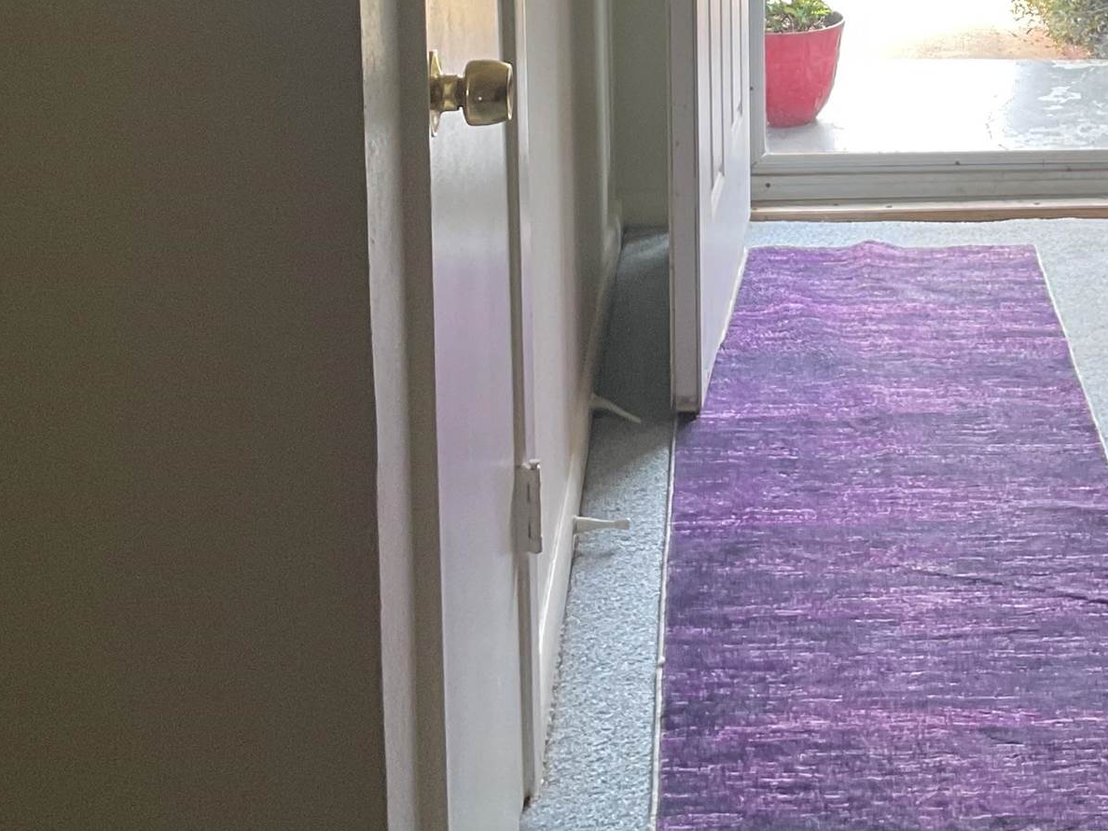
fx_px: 2401
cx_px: 923
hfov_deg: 25.4
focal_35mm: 75
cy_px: -135
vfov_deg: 18.7
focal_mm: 3
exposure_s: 1/120
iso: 64
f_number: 1.8
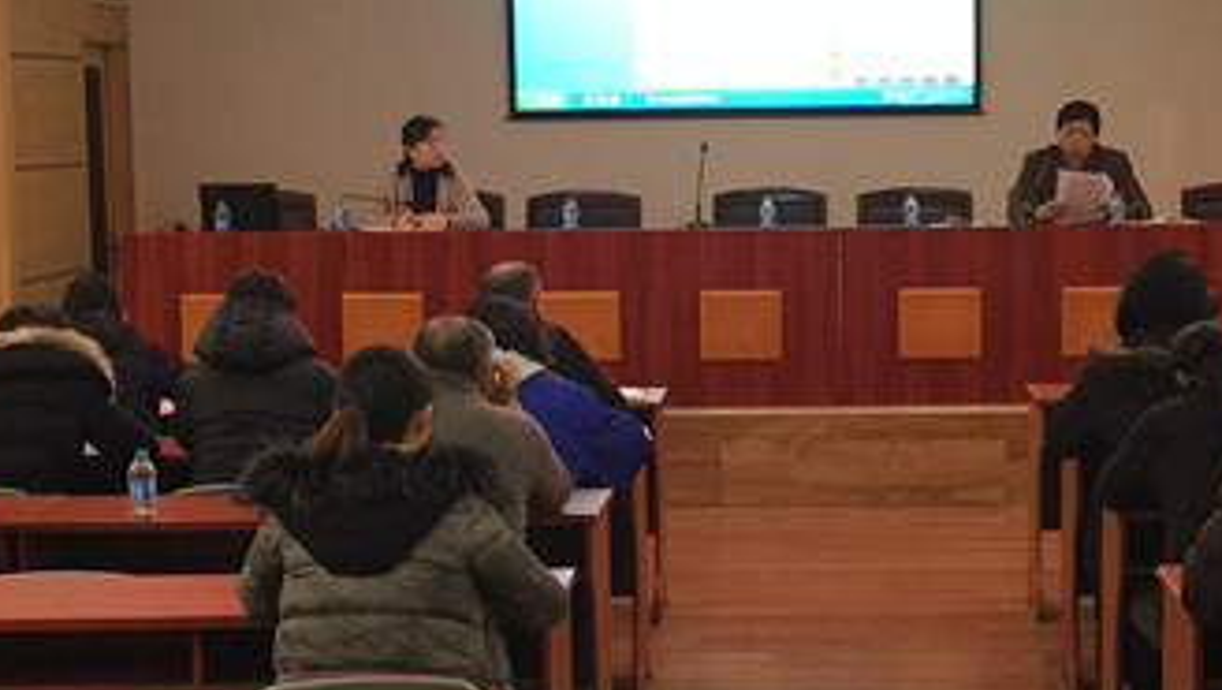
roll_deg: +0.2
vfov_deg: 15.7
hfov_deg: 27.4
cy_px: 395
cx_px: 790
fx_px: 2497
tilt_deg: -7.0
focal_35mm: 77
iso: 80
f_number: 2.2
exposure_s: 1/17
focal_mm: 4.15
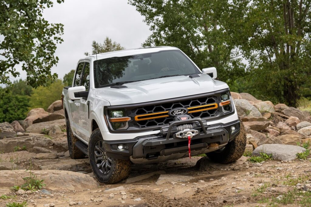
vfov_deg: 18.9
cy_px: 104
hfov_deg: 28.1
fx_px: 622
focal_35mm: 72
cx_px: 156
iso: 800
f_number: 5
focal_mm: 72
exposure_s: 1/4000
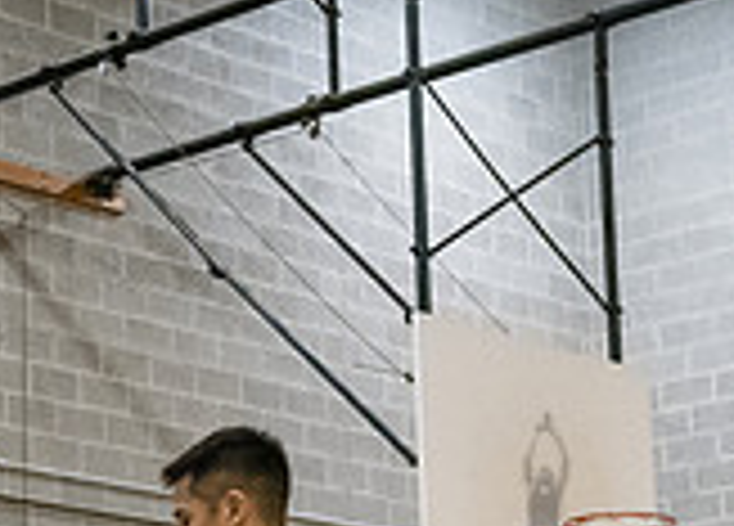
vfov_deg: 10.7
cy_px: 654
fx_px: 2756
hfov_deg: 14.3
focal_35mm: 132
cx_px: -313
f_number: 3.5
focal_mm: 32
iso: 8000
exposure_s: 1/400
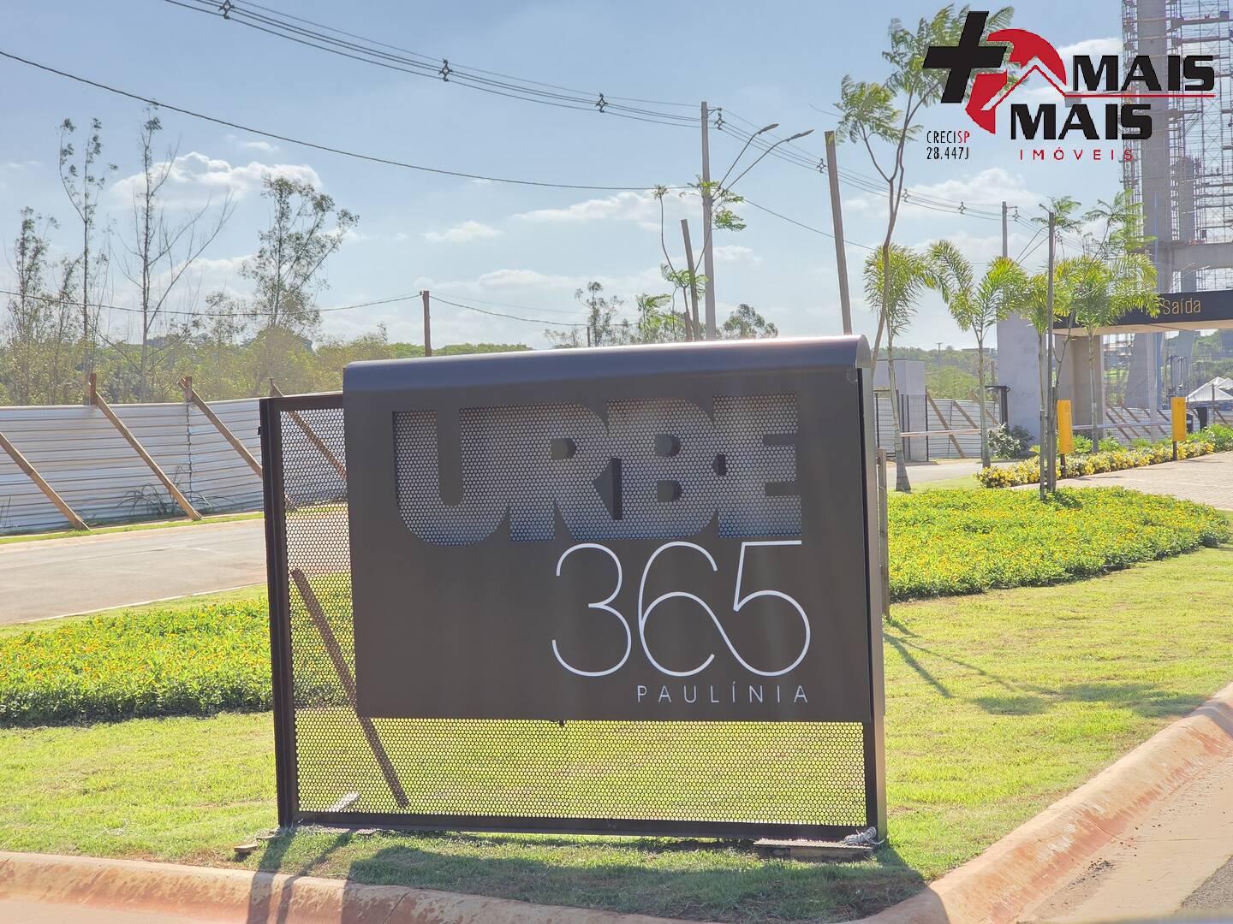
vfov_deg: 21.3
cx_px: 616
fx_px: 2458
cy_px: 462
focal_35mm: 69
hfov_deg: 28.2
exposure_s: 1/1070
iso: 50
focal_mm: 7.9
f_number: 2.4
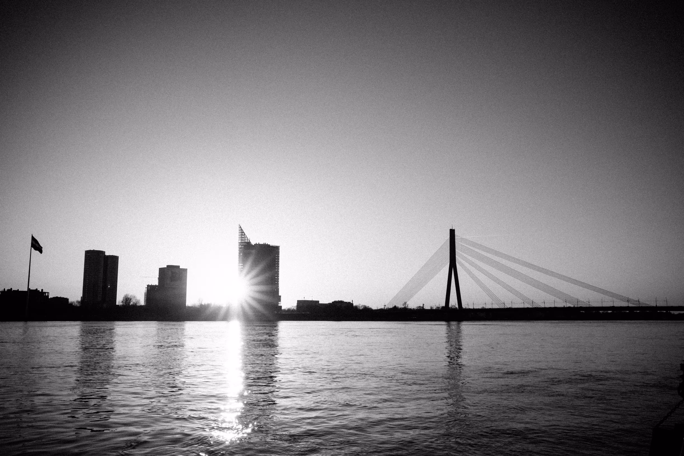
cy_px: 228
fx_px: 665
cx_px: 342
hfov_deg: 54.4
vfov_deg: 37.9
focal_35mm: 35
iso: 800
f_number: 10
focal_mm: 23
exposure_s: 1/1250
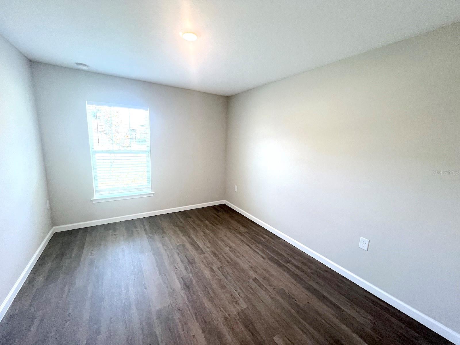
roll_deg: -1.8
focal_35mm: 13
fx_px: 173
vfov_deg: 89.9
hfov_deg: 106.2
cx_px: 230
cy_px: 172
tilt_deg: -10.3
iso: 125
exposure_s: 1/60
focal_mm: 1.57
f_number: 1.8
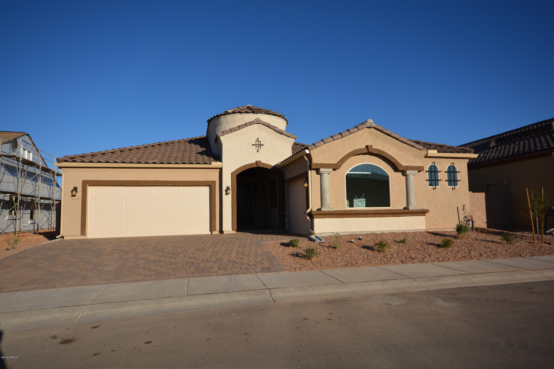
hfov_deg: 81.2
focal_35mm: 21
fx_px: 323
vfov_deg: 59.5
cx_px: 277
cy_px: 184
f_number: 9
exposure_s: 1/400
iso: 100
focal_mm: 14
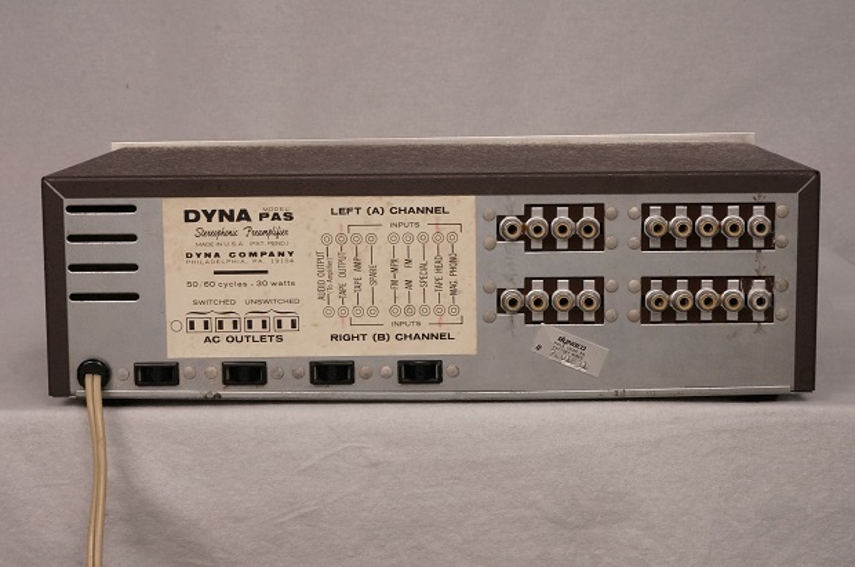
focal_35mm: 75
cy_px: 284
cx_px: 428
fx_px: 1778
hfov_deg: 27.0
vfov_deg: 18.1
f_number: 20
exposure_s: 1/60
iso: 1600
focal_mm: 50
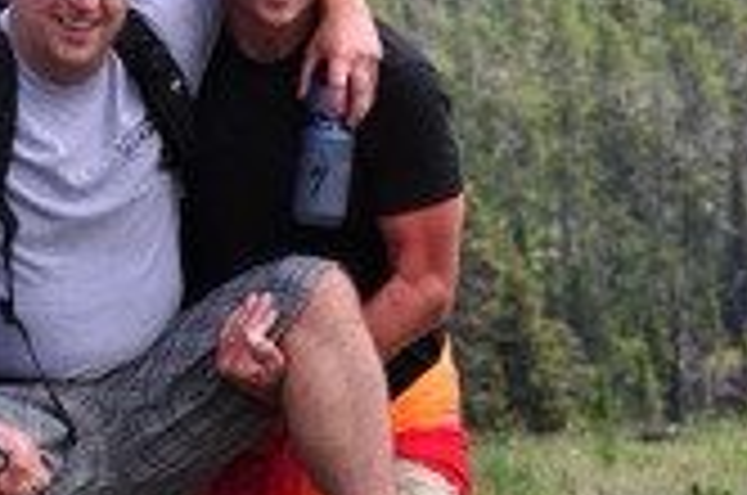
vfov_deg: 3.0
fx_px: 9453
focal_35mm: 456
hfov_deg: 4.5
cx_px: 162
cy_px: 25
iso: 200
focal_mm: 105
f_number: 9
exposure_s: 1/250
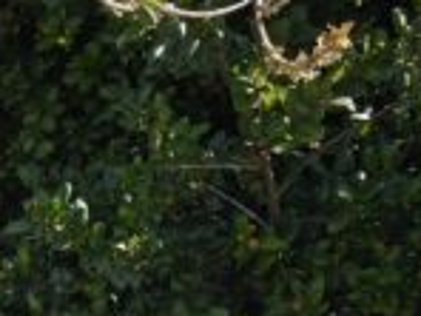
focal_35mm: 159
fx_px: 1934
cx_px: -549
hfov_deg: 10.8
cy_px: 840
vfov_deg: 8.3
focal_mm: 6.57
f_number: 1.6
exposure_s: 1/261
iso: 50
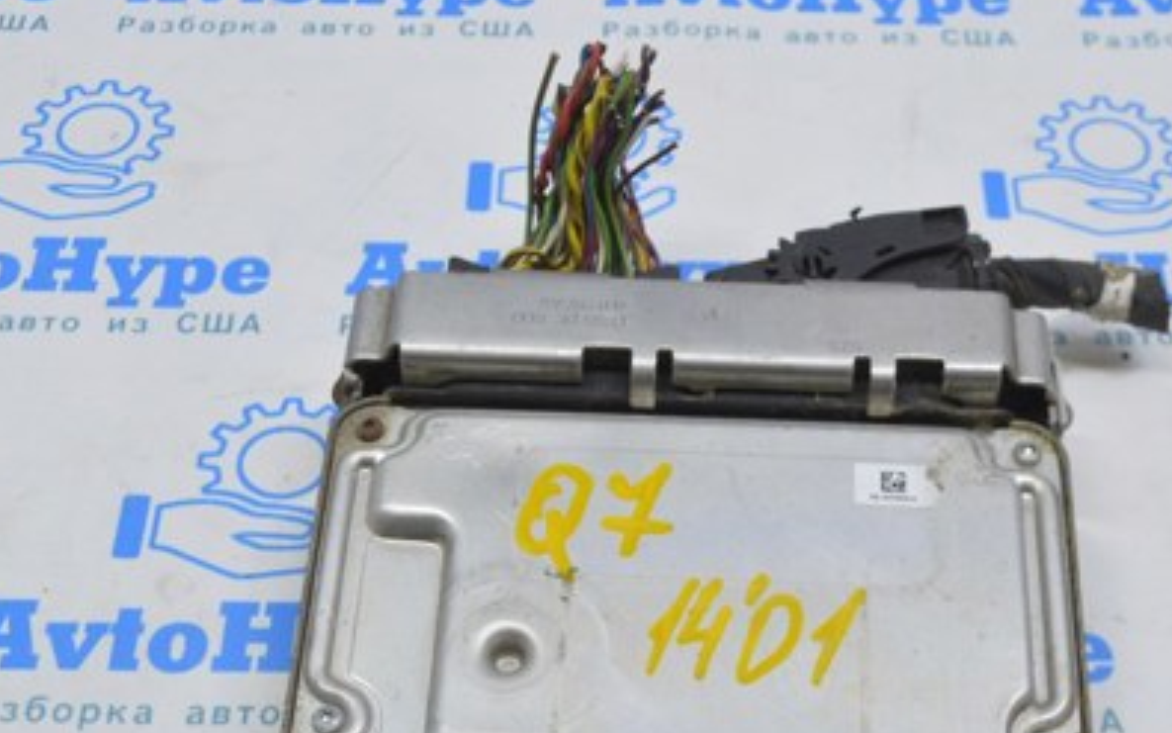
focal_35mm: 62
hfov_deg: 33.0
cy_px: 595
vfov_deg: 20.8
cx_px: 629
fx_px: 1975
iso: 400
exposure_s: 1/20
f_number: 5.6
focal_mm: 25
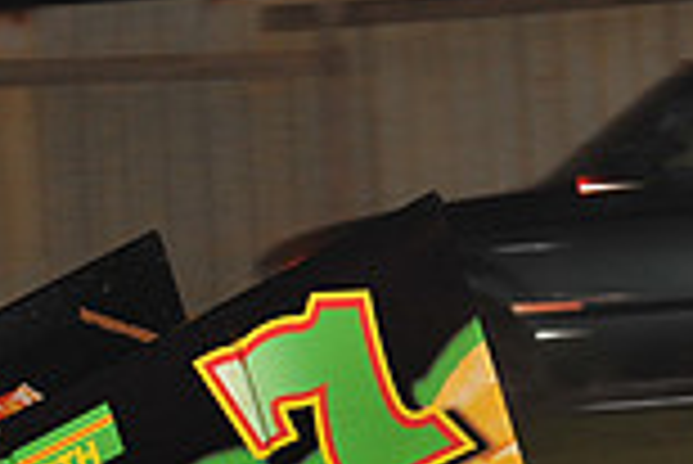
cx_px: 40
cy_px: 766
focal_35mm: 508
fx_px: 9788
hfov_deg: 4.1
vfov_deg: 2.7
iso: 800
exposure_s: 1/250
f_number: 6.3
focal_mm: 135
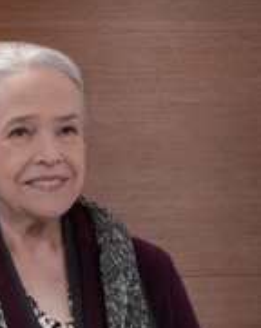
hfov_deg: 7.5
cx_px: -174
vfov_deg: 9.7
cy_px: 206
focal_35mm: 200
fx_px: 1938
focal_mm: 77
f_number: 5.6
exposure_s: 1/160
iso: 8000
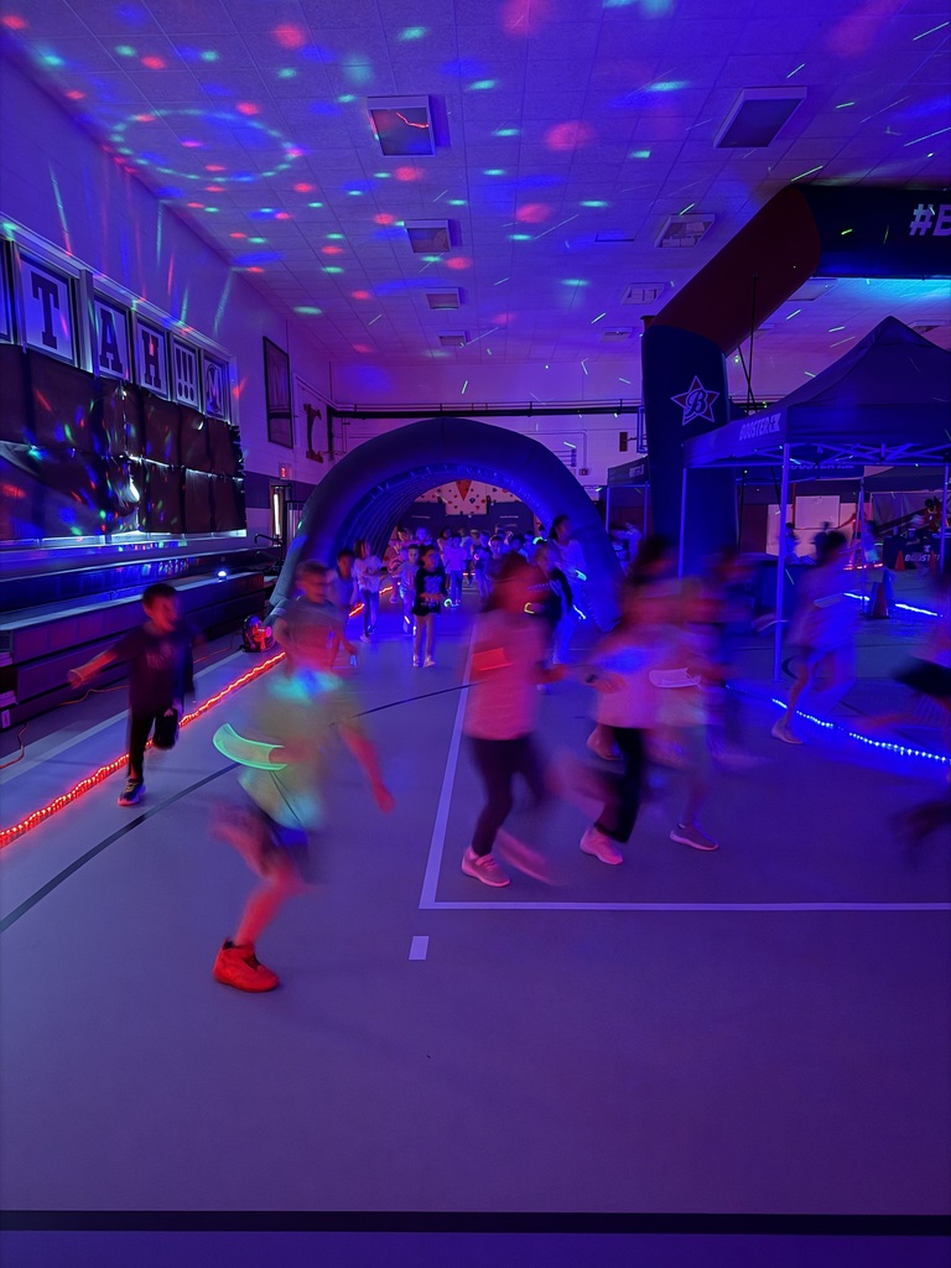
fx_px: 879
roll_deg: -0.2
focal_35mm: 24
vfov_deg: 71.6
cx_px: 476
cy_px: 634
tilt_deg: -7.5
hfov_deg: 56.8
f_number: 1.78
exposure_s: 1/15
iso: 2000
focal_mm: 6.76
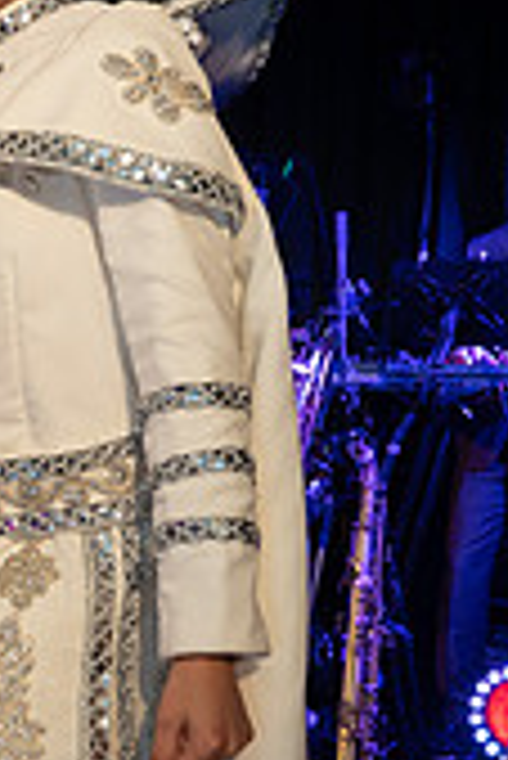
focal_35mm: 64
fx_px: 1352
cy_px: 531
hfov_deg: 20.4
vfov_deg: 31.1
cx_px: -27
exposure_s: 1/250
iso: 1600
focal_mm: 24
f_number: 5
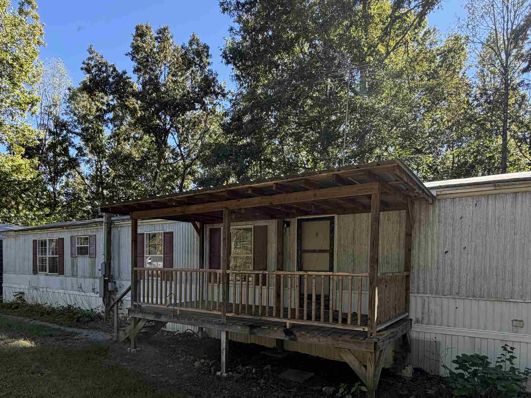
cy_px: 274
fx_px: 368
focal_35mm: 24
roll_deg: -0.2
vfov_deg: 55.3
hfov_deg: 71.2
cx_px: 226
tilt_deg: -1.0
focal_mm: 2.22
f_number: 2.2
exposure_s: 1/502
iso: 64
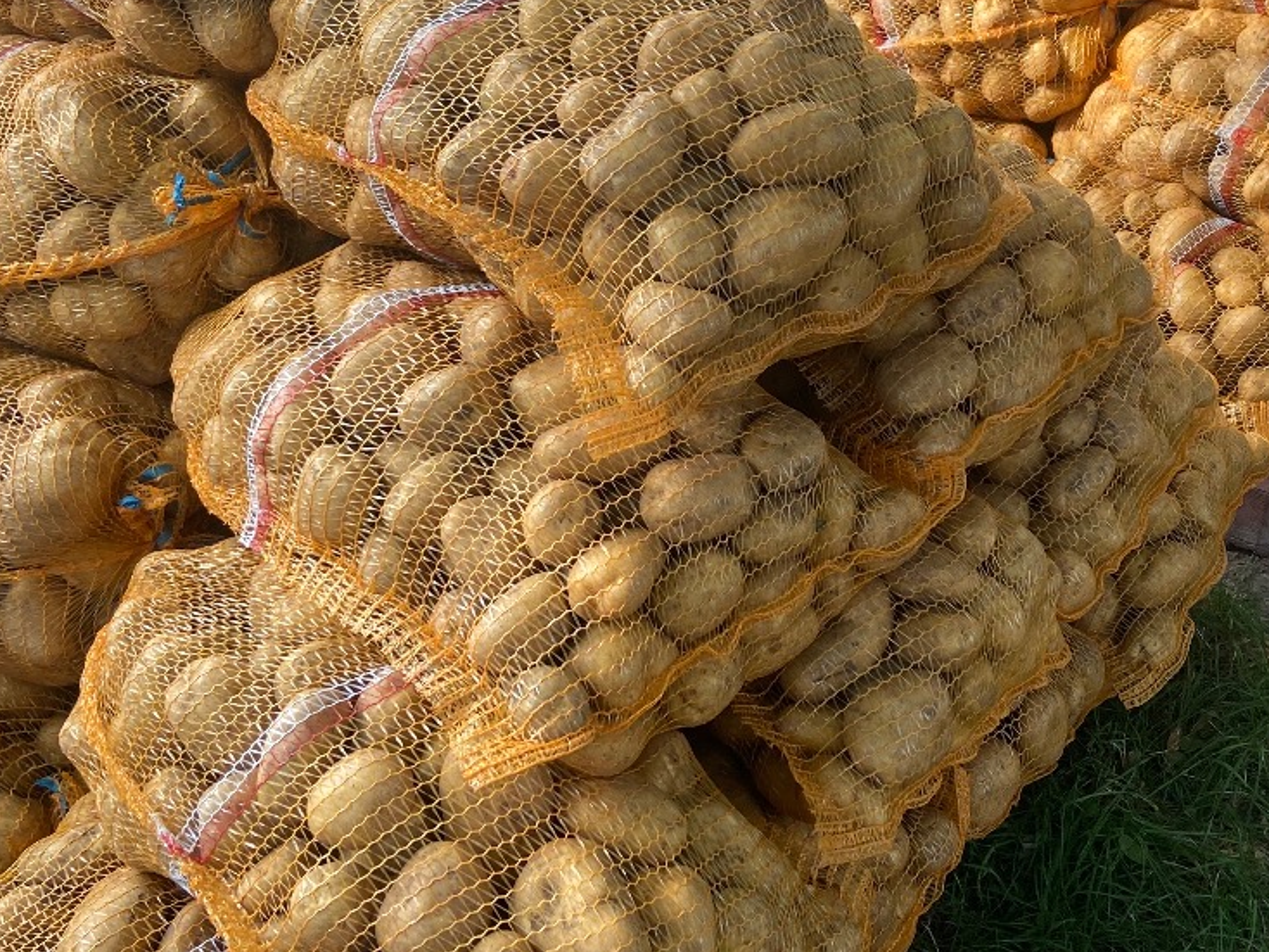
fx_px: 1870
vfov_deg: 28.5
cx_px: 821
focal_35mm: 51
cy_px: 394
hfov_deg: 37.2
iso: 32
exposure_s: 1/400
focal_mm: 4.25
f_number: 1.8
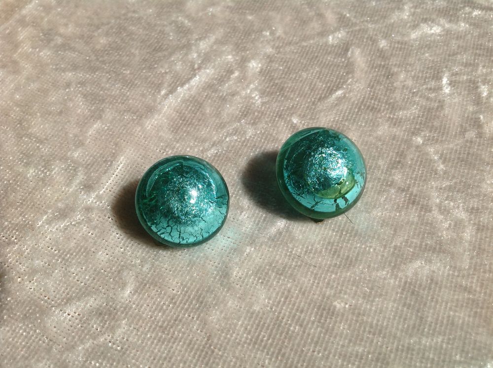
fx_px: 498
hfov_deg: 52.7
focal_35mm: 35
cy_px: 184
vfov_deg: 40.6
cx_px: 246
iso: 50
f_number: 2.4
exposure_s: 1/4329
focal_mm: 4.28
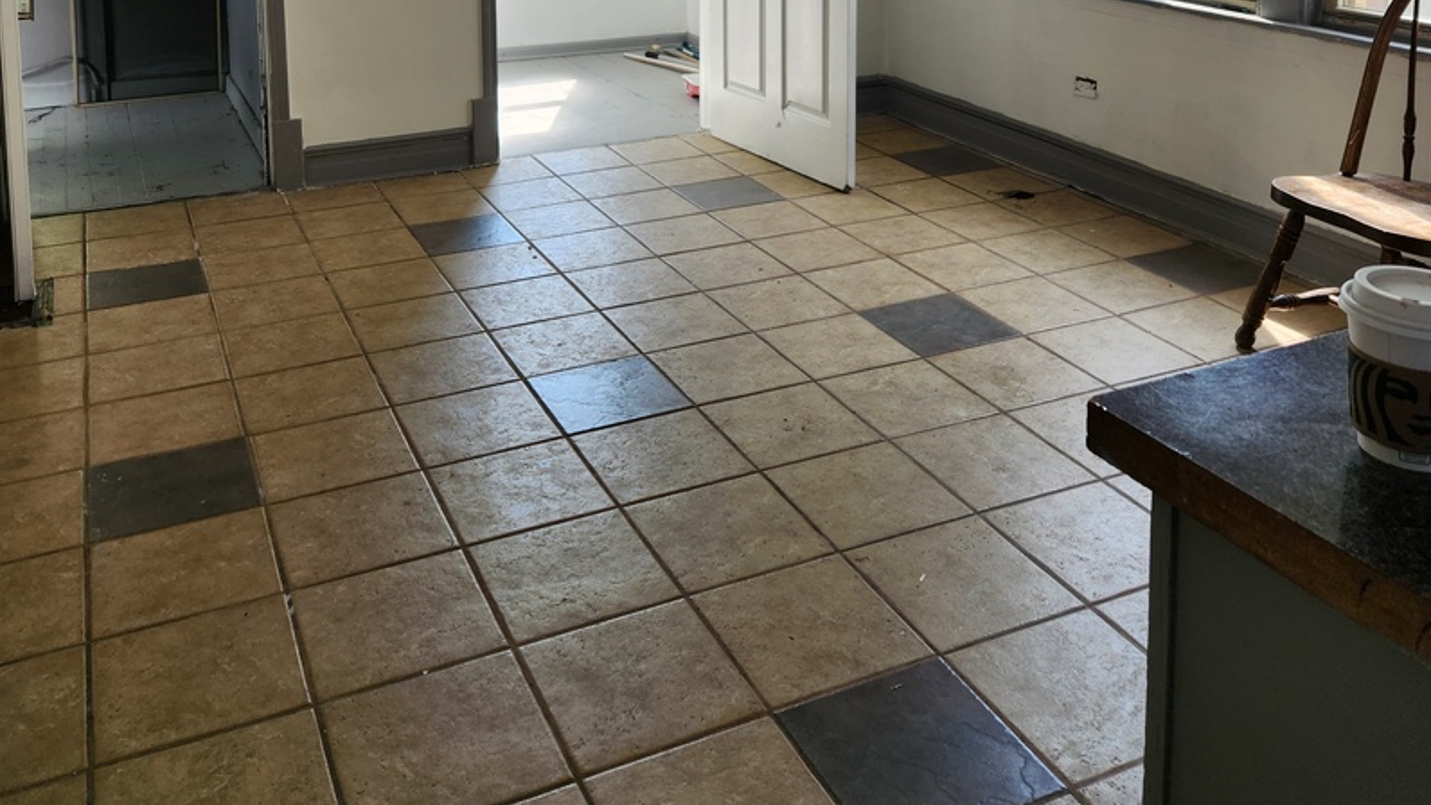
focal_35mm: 34
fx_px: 1290
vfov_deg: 31.8
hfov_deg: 58.0
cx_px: 717
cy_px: -11
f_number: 1.8
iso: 40
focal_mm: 5.4
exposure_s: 1/180
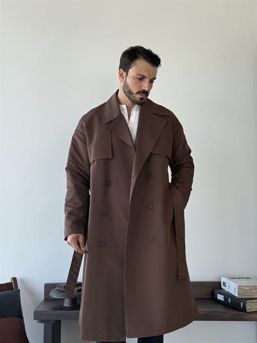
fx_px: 475
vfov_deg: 39.6
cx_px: 128
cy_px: 172
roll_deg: +0.0
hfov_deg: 30.3
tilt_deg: +3.3
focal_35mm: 48
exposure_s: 1/222
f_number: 1.78
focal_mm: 6.76
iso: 64
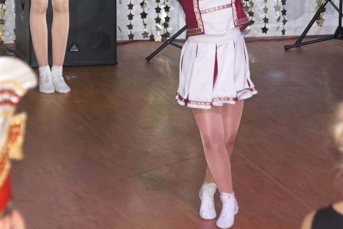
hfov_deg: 9.5
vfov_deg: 6.3
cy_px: 70
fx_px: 2065
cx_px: 220
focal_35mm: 217
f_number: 5.6
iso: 2000
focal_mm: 85
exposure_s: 1/160
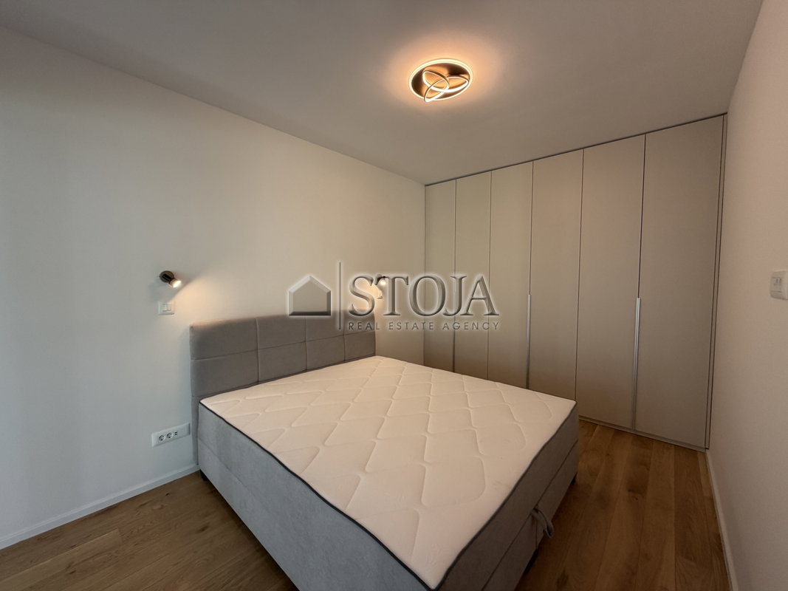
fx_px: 319
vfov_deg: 85.7
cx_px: 394
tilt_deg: -3.7
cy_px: 296
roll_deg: +0.0
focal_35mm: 14
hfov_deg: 102.1
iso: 125
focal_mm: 2.22
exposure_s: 1/121
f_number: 2.2
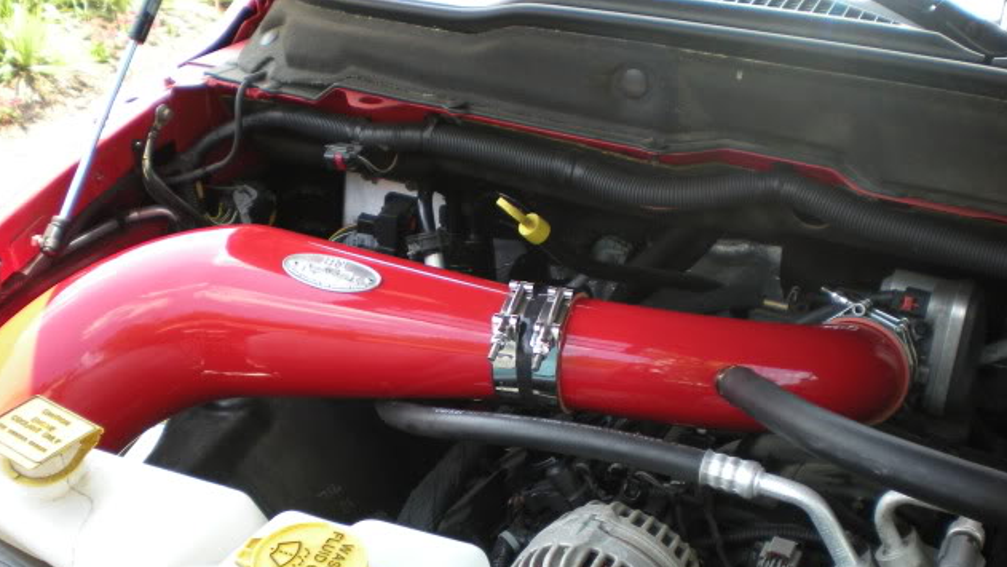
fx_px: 1122
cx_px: 500
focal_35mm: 42
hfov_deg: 48.4
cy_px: 331
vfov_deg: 28.3
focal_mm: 6.3
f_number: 3.1
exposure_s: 1/71.3
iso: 64
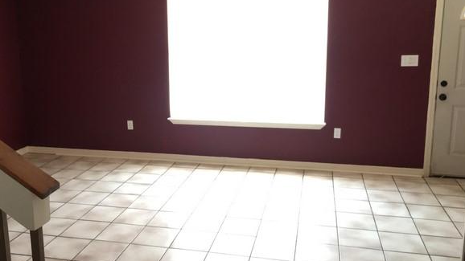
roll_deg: +0.6
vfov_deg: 33.6
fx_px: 432
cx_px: 218
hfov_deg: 56.6
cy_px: 111
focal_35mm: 35
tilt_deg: -9.2
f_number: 2.2
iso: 200
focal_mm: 4.15
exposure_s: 1/24
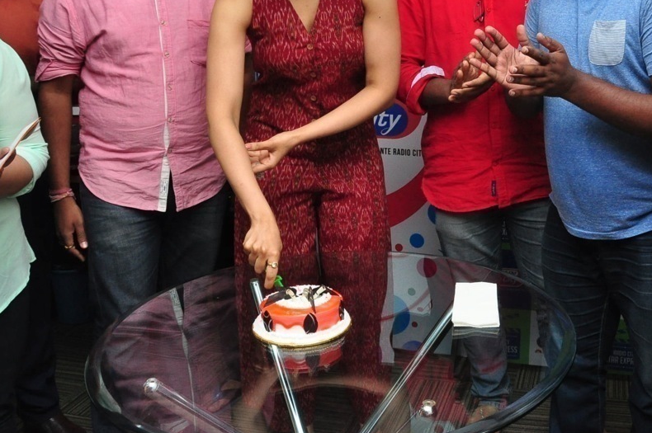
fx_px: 742
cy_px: 123
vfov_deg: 32.1
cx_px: 442
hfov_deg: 46.6
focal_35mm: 41
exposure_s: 1/125
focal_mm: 18
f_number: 9
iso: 1250
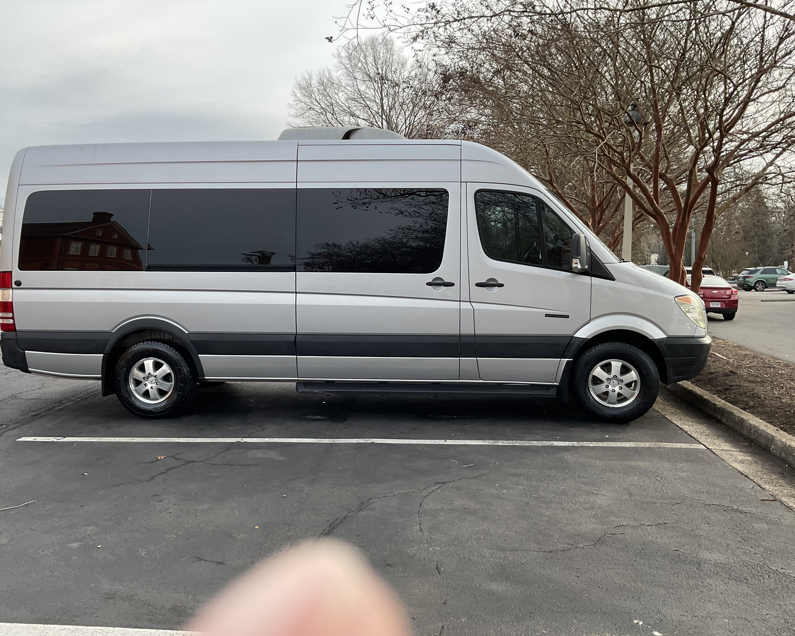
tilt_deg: -4.2
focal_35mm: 31
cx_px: 373
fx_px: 729
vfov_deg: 47.1
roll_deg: +1.3
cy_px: 314
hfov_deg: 57.1
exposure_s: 1/435
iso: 16
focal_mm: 3
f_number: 1.8
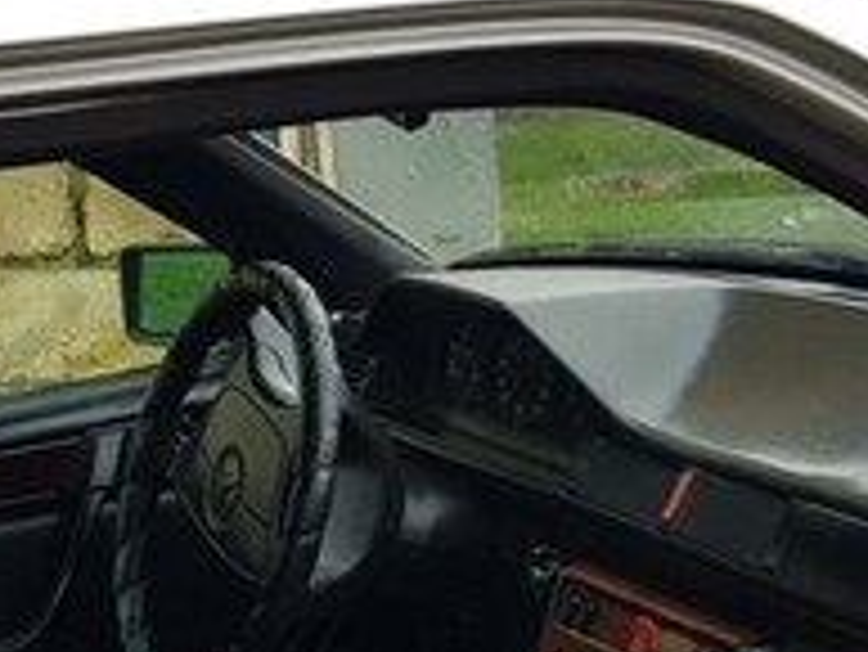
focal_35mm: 89
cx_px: 274
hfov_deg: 21.9
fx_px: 2233
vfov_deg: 16.0
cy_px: 753
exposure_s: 1/149
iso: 40
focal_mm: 4.2
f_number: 1.7
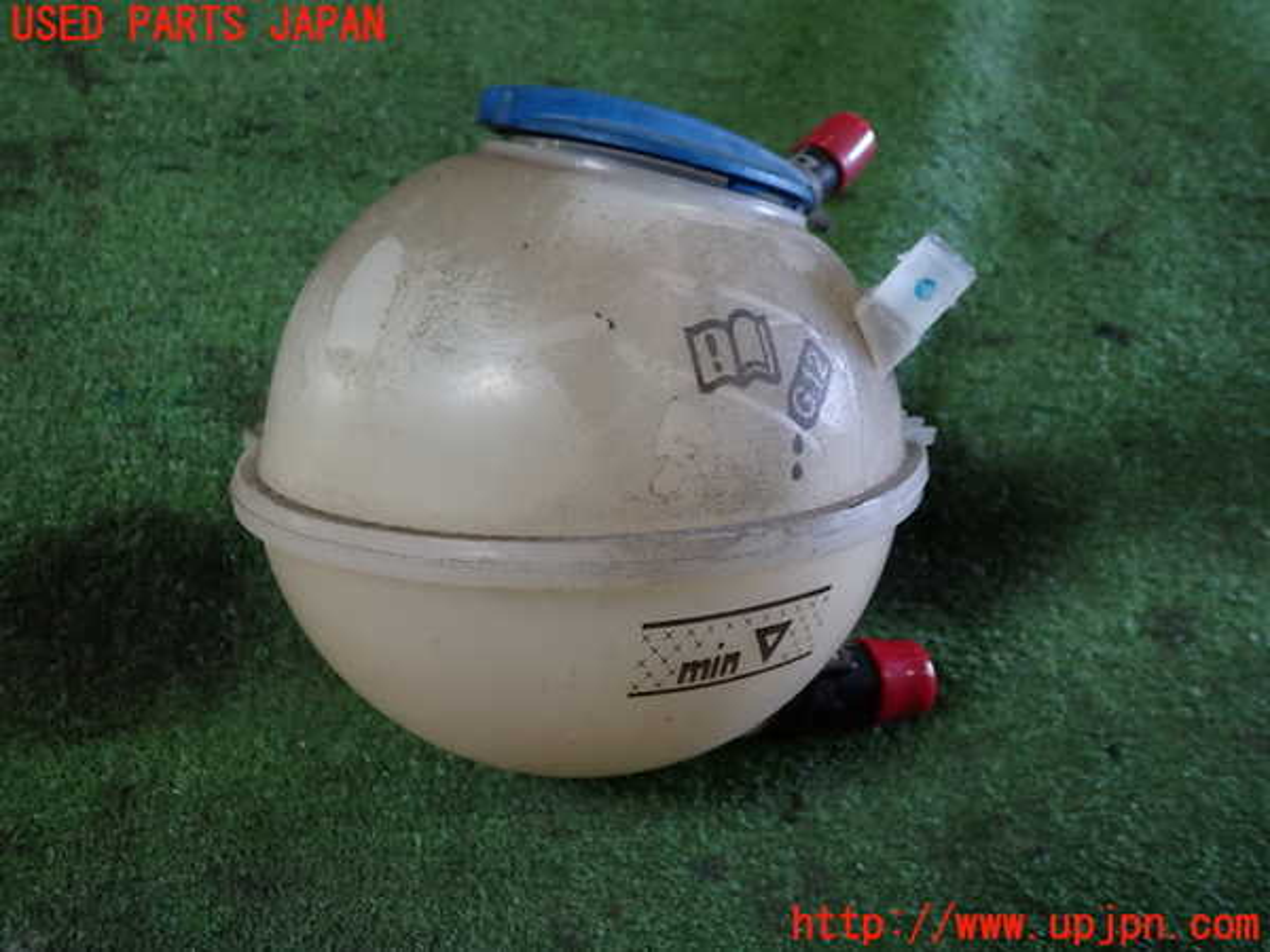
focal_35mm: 30
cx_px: 635
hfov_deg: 60.0
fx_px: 1101
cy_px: 476
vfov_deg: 46.8
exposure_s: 1/60
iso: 200
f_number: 2.3
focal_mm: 5.4
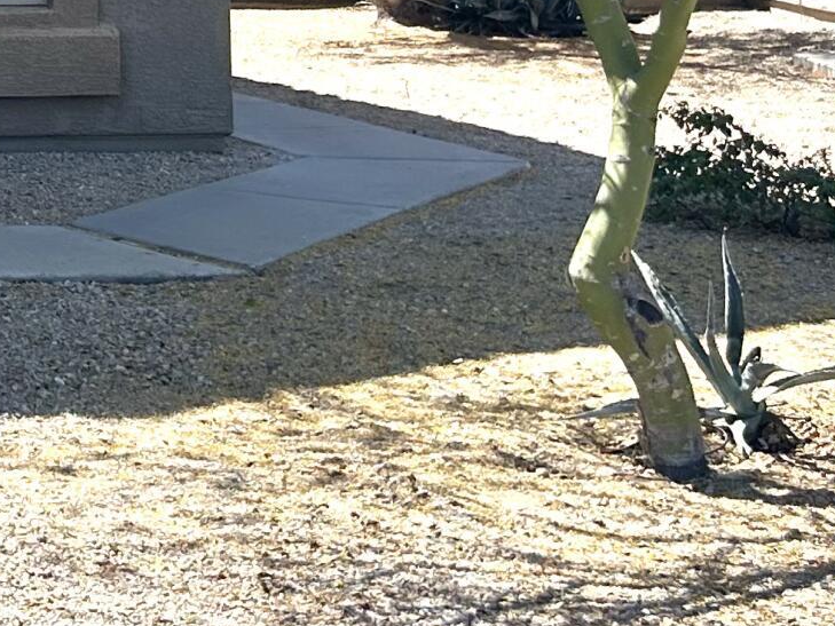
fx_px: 2581
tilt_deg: +2.4
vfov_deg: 13.2
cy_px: -279
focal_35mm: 107
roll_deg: -0.8
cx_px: -510
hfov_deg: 16.3
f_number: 1.5
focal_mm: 5.7
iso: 50
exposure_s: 1/2695
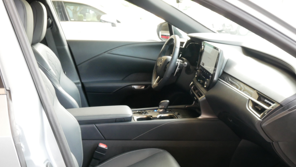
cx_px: 174
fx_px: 361
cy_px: 127
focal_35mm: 46
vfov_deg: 25.6
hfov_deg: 44.4
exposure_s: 1/10
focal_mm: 17
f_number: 10
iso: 800
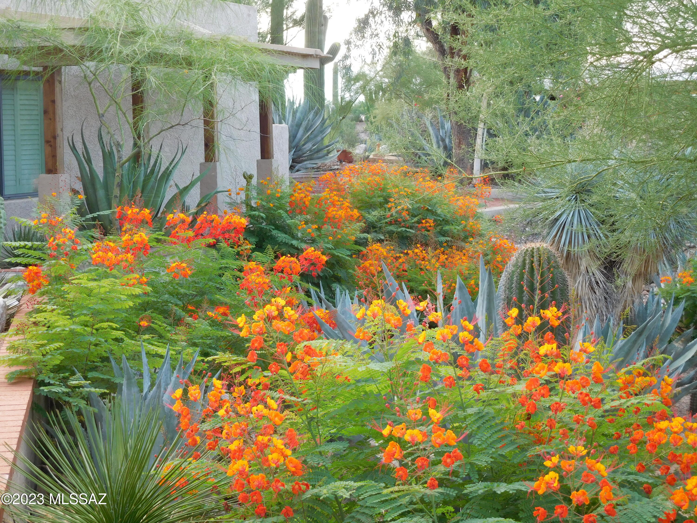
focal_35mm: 70
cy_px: 262
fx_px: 1409
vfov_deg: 21.0
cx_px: 348
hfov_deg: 27.8
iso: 125
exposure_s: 1/80
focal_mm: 12.5
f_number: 4.5
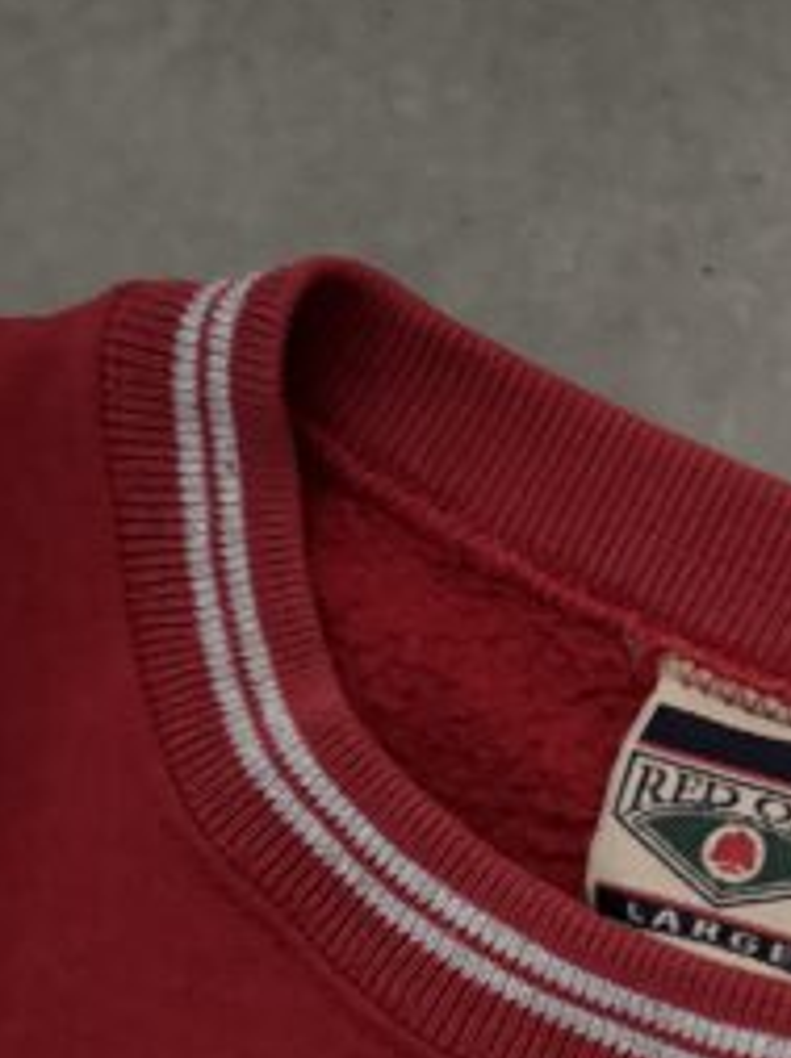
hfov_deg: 18.8
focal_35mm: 76
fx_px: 2321
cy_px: 740
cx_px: 812
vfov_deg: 25.5
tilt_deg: -68.3
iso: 1600
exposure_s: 1/30
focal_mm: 6.76
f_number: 1.78
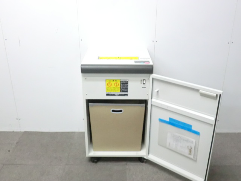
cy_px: 90
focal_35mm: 38
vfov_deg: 37.7
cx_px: 120
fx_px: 265
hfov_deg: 49.0
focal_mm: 6.9
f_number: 3.9
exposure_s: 1/40
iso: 800
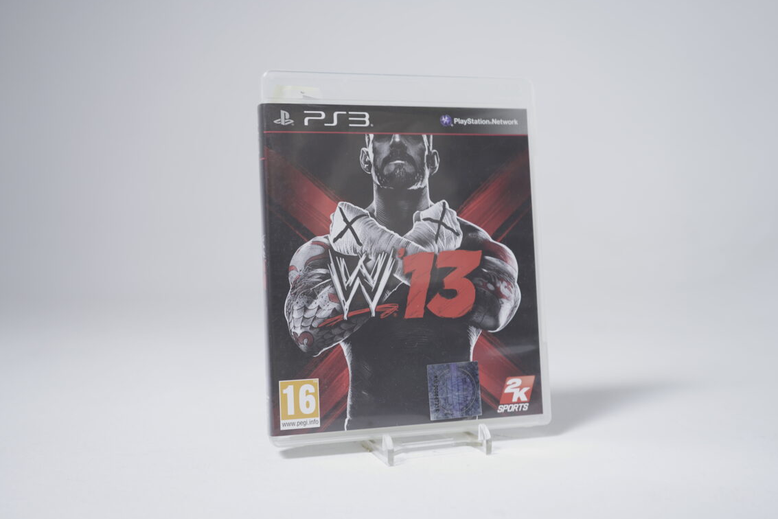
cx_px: 396
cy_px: 249
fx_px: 778
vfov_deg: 36.9
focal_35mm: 36
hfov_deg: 53.1
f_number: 5
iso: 100
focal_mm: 34
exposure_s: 1/5
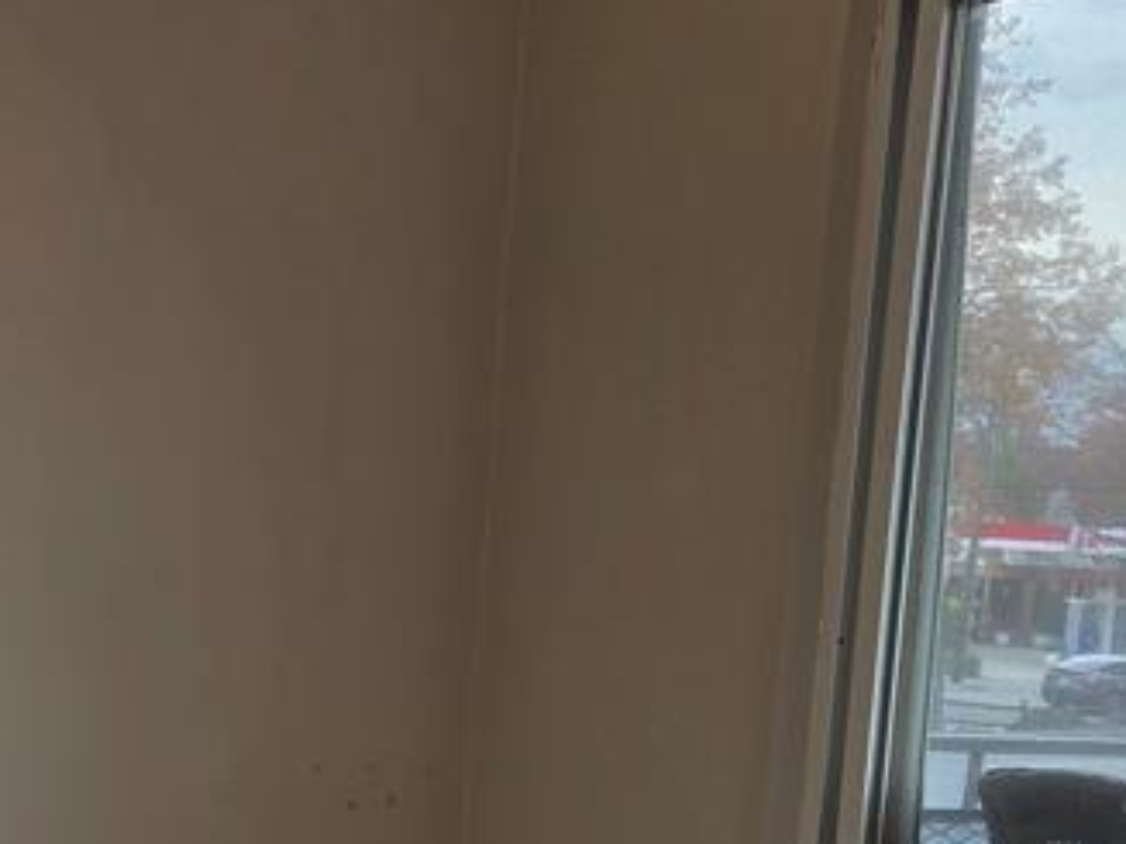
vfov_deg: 20.0
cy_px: 758
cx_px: 155
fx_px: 2341
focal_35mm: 72
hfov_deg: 26.3
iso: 40
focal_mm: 5.4
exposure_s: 1/120
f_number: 1.8
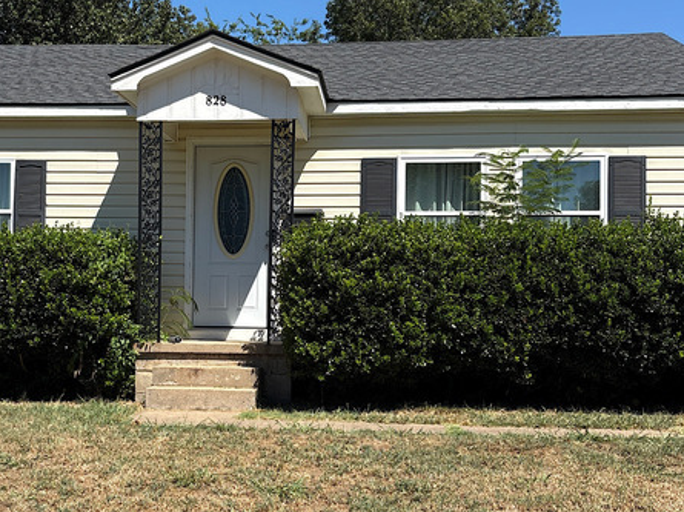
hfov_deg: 47.5
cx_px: 265
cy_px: 283
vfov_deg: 36.7
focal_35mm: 39
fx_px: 770
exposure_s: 1/2985
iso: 50
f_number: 1.6
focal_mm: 5.96
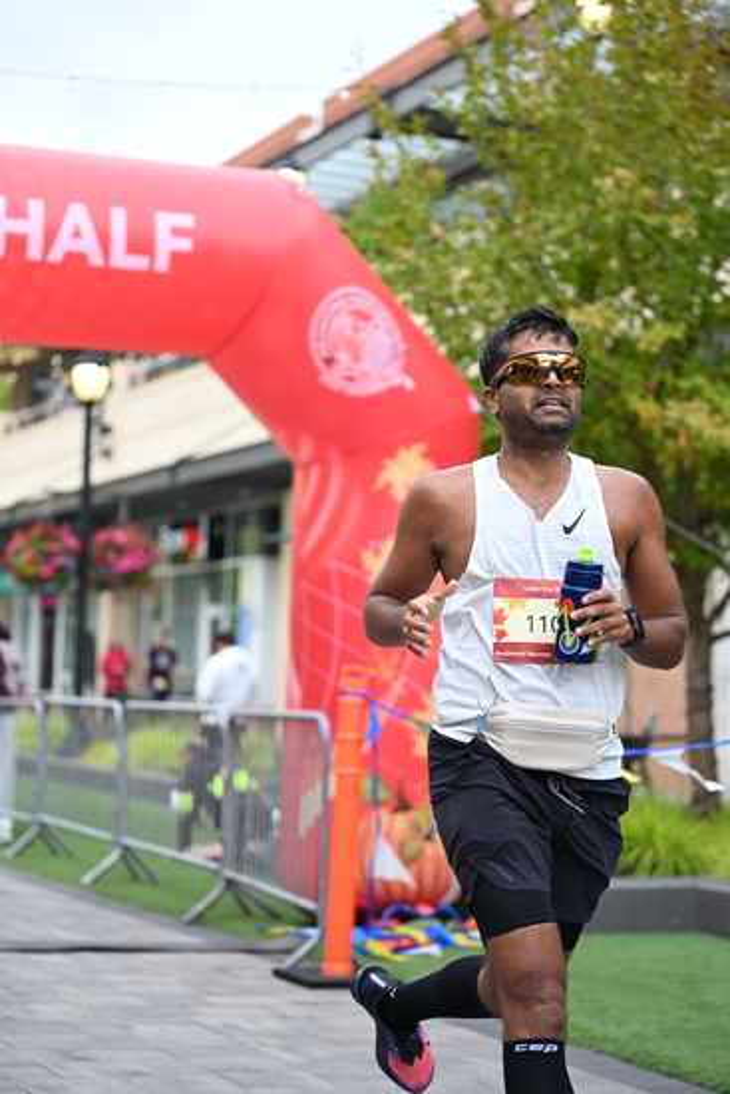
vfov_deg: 26.6
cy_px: 547
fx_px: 2310
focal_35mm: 76
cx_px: 365
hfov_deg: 18.0
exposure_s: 1/1600
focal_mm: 76
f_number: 2.8
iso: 1000
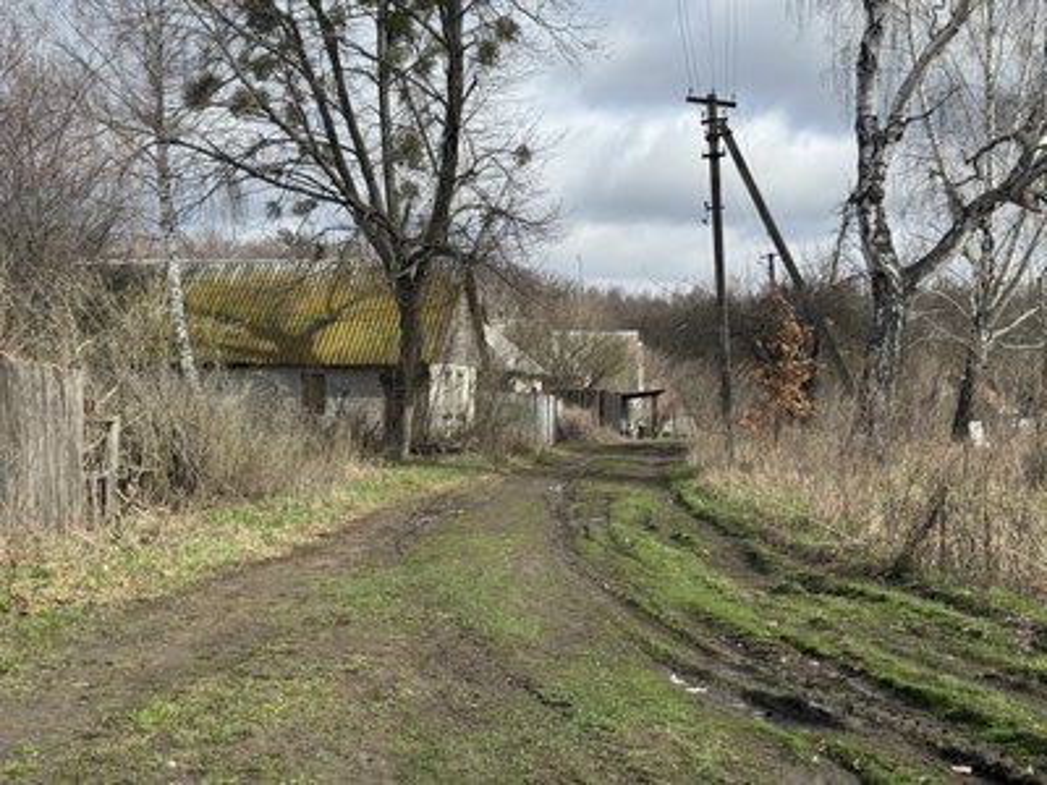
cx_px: 524
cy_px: 392
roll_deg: -0.2
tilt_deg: +1.3
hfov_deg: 39.7
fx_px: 1452
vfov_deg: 30.3
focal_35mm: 48
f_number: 1.78
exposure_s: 1/3096
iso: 64
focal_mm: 6.76
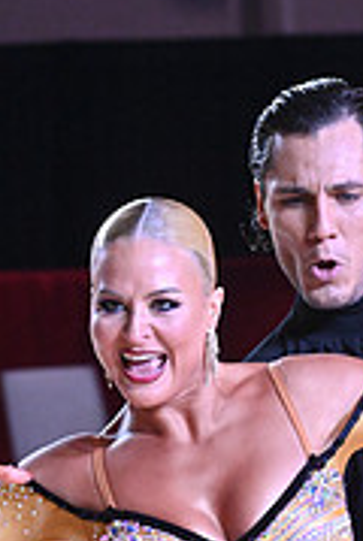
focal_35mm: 469
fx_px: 7066
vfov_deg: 4.4
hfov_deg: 2.9
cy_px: 852
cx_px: 171
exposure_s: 1/400
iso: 4000
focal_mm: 145
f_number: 8
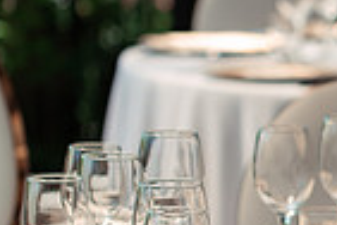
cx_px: 528
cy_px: 186
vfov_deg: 3.7
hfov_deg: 5.4
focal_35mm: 376
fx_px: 3520
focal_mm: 90
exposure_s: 1/640
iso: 200
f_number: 3.2
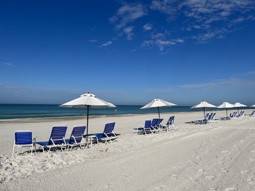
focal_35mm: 26
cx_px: 128
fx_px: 192
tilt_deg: +3.6
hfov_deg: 67.3
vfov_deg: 53.1
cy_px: 96
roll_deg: -0.5
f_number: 1.5
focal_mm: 5.7
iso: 50
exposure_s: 1/12658
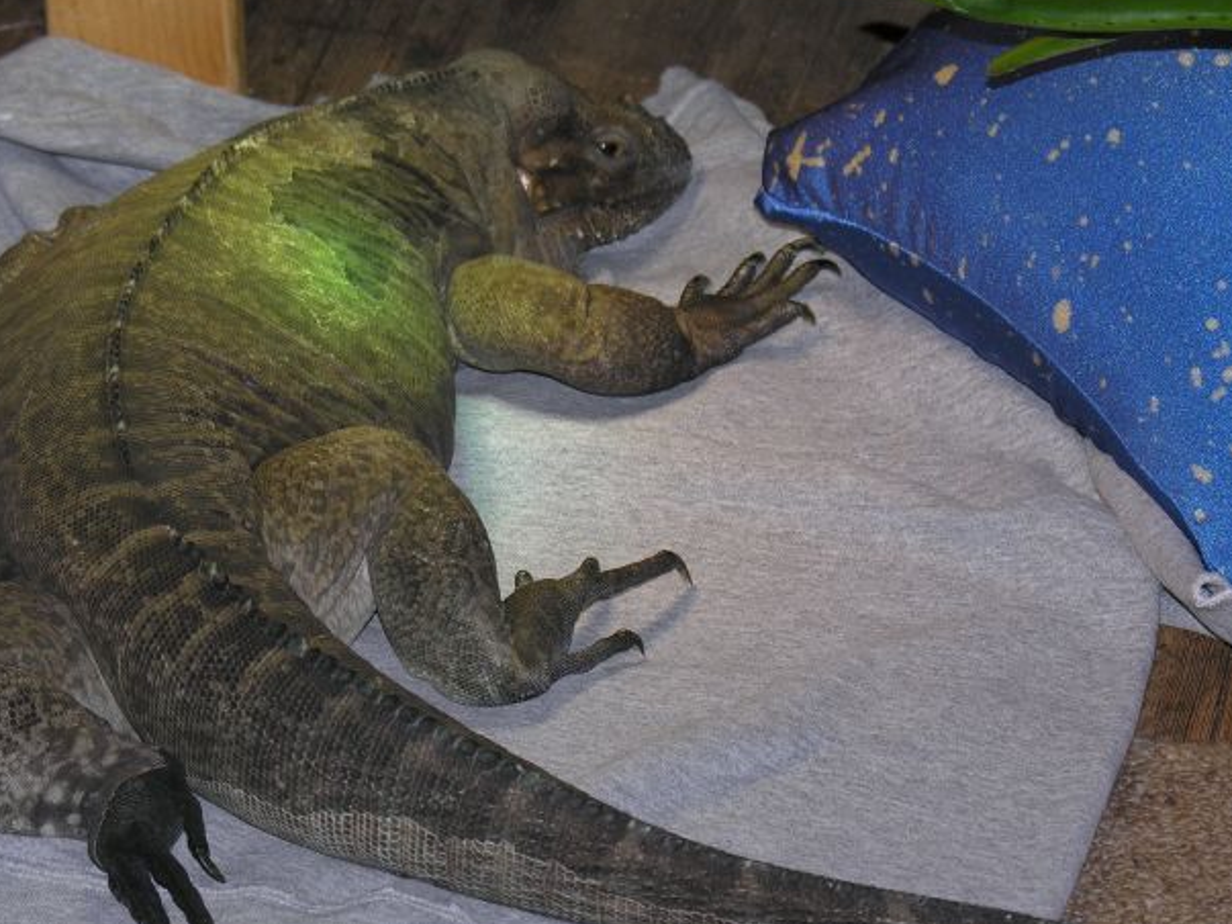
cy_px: 566
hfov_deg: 11.5
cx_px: 494
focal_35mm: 172
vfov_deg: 8.6
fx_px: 6120
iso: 50
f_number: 3.8
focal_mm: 32.4
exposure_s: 1/125
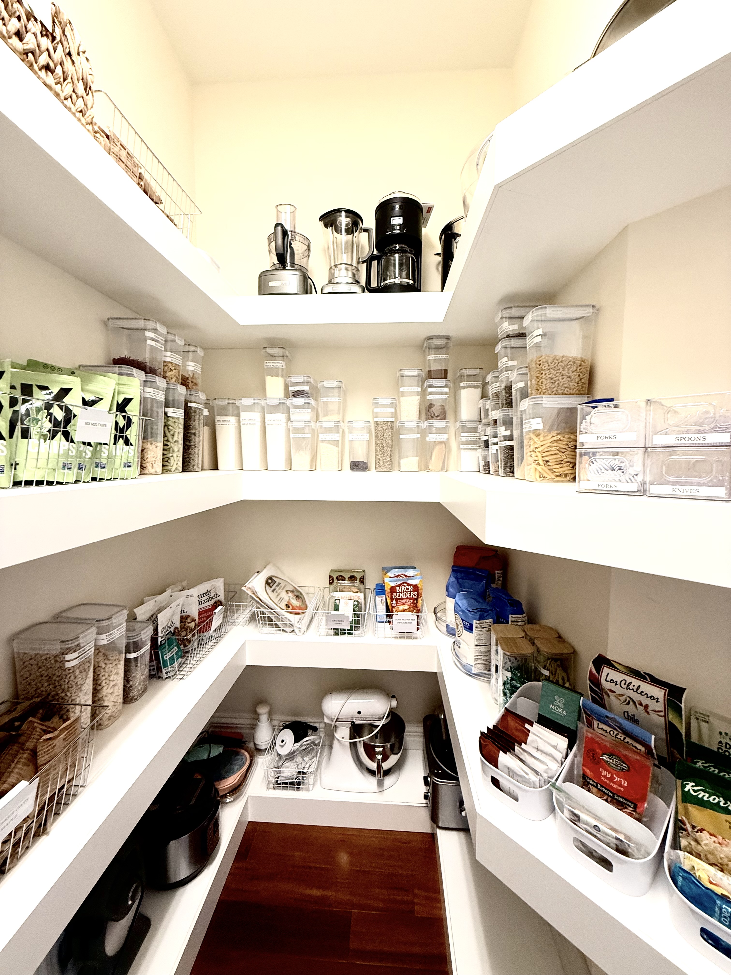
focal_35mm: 14
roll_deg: +0.3
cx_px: 366
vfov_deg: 102.1
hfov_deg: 85.7
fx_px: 394
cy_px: 488
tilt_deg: -3.1
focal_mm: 2.22
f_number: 2.2
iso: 200
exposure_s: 1/60
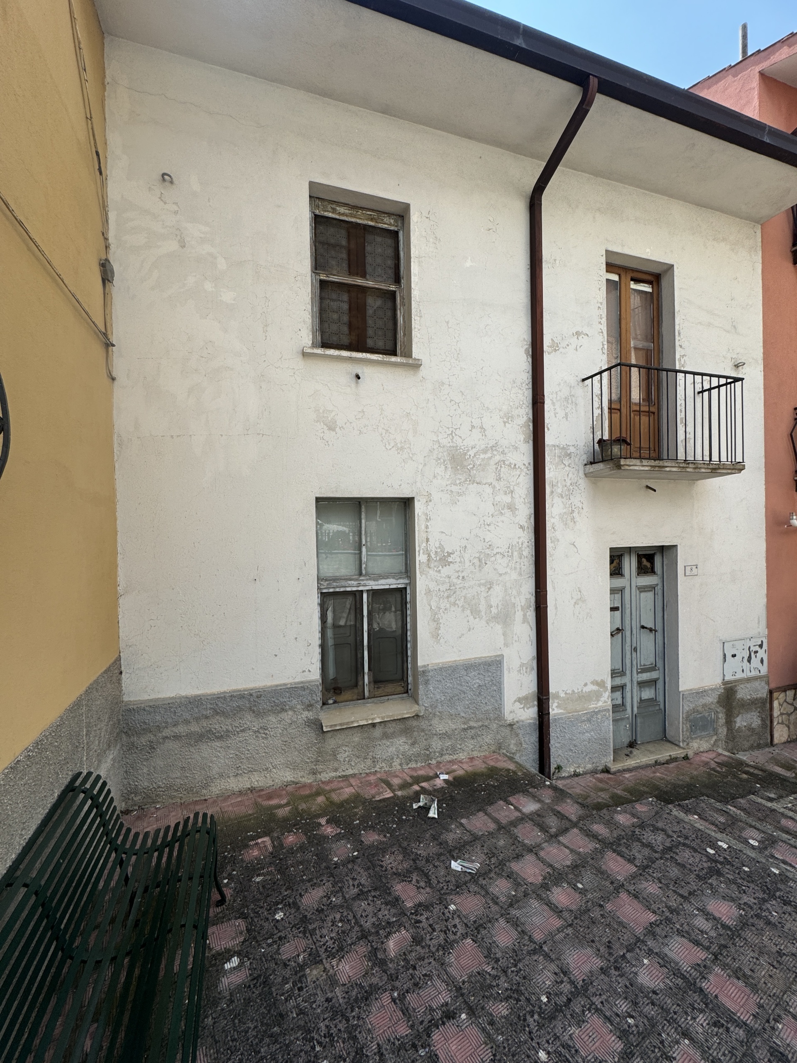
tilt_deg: -0.2
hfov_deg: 85.7
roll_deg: +1.4
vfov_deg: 102.1
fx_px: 430
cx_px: 398
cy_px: 532
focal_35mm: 14
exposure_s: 1/749
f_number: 2.2
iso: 40
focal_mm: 2.22
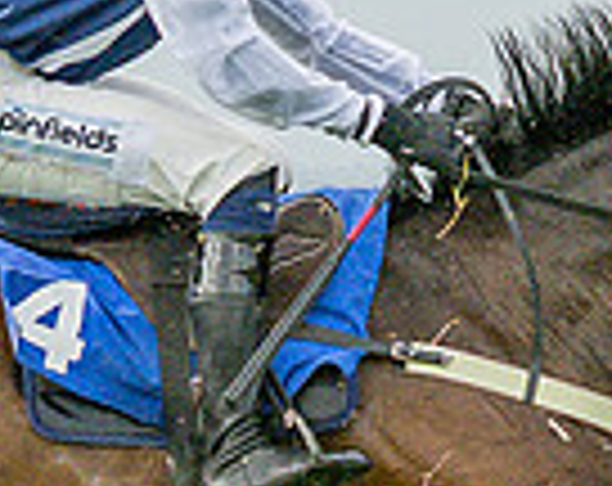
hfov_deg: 4.1
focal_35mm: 474
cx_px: -171
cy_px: 757
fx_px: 8561
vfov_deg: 3.2
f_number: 2.8
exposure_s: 1/2500
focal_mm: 35
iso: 400
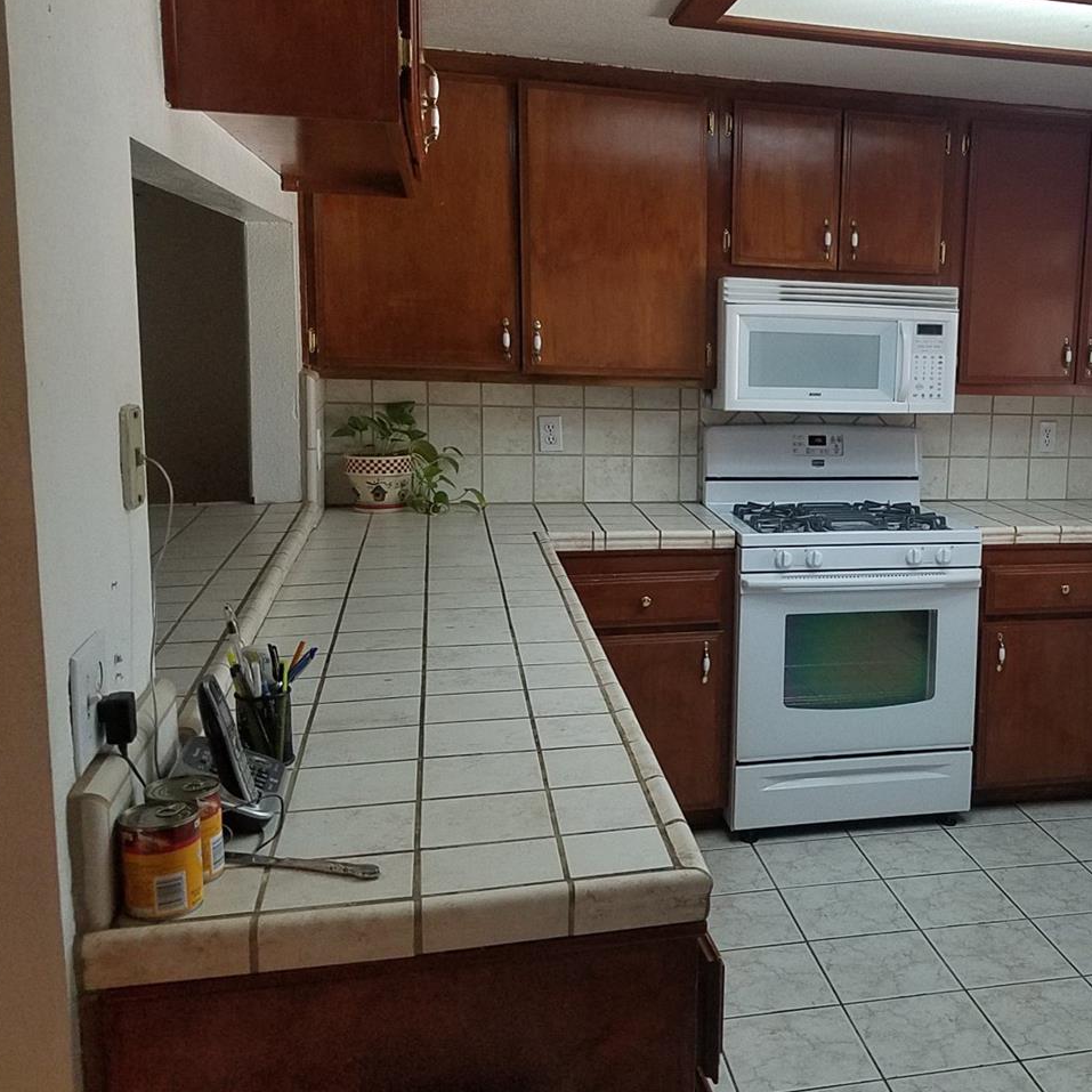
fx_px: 1285
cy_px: 492
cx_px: 839
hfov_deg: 44.3
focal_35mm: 36
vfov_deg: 46.0
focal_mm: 4.2
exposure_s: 1/60
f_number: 1.7
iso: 160
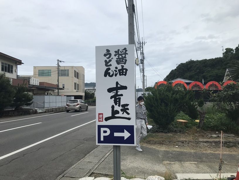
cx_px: 120
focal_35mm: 28
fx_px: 193
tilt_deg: +5.4
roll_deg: +2.0
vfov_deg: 49.7
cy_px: 90
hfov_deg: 63.5
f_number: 1.8
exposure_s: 1/4000
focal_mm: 3.99
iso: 20
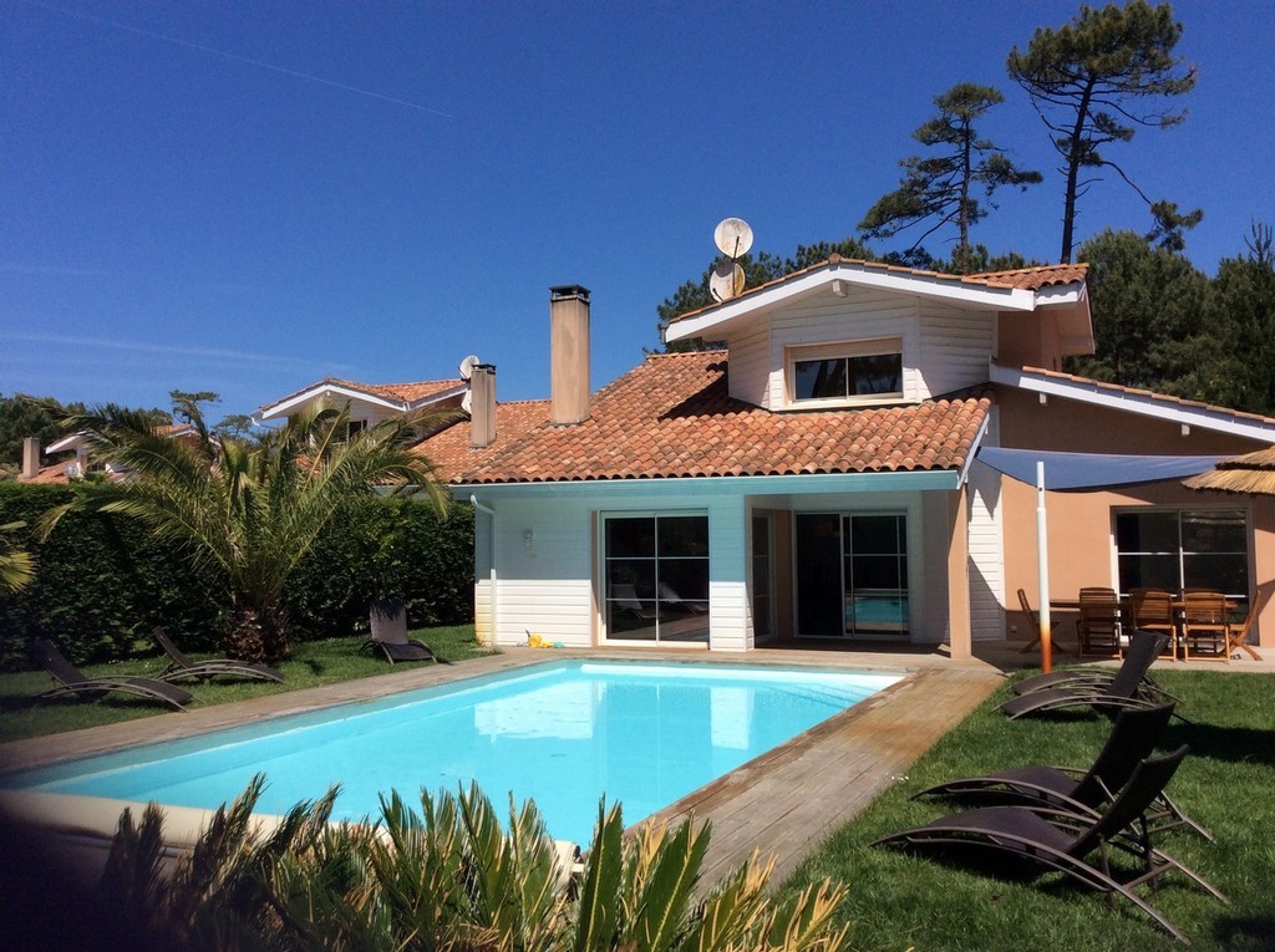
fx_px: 1177
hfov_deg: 56.9
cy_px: 476
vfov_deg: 44.1
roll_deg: +1.6
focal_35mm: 32
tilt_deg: +2.6
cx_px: 638
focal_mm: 3.3
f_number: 2.4
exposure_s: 1/2488
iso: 32
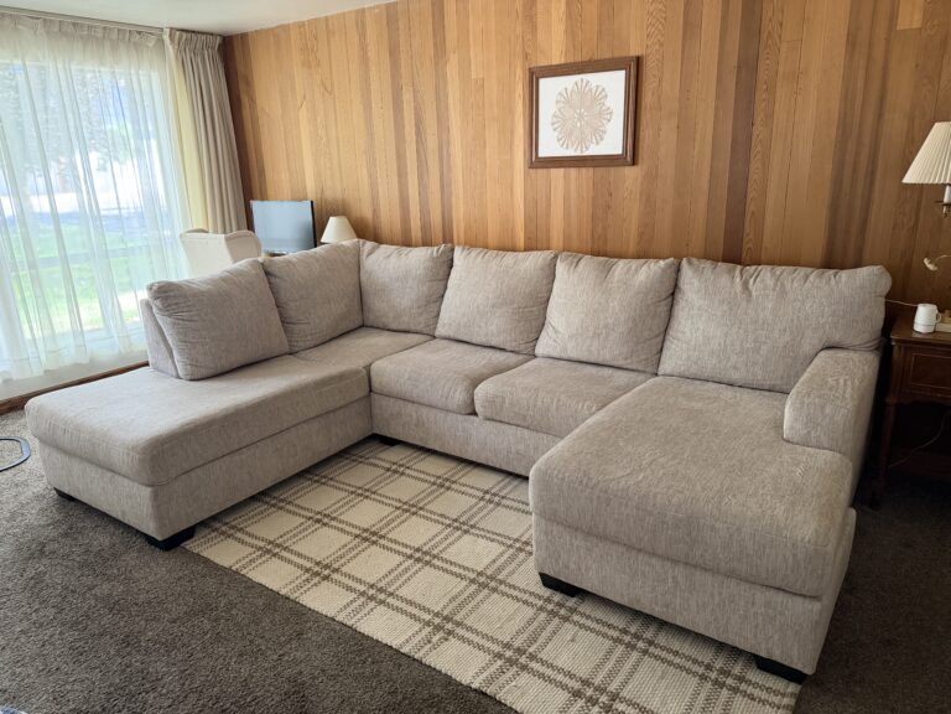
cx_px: 476
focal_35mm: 24
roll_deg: +1.9
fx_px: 659
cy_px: 357
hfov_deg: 71.6
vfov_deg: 56.8
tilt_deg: -17.5
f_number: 1.78
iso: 500
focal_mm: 6.76
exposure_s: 1/60
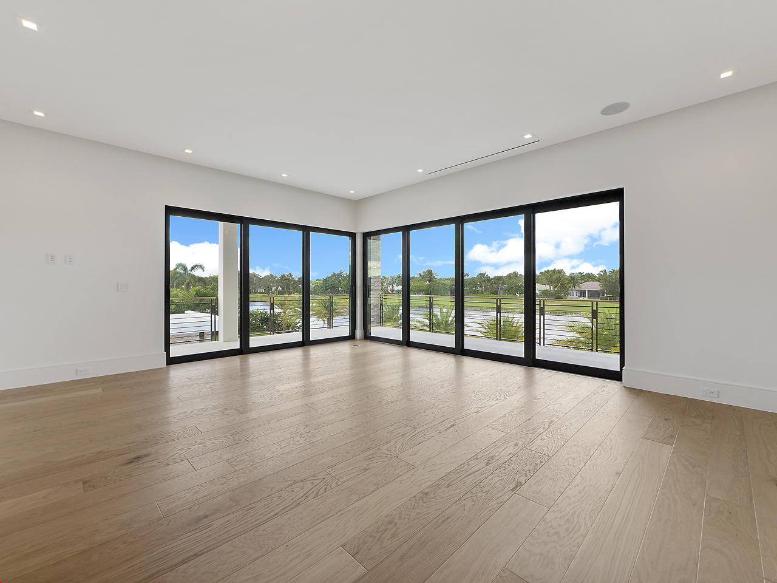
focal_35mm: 14
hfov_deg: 102.1
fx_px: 314
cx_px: 388
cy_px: 292
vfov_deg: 85.7
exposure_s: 1/500
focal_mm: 7
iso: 200
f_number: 8
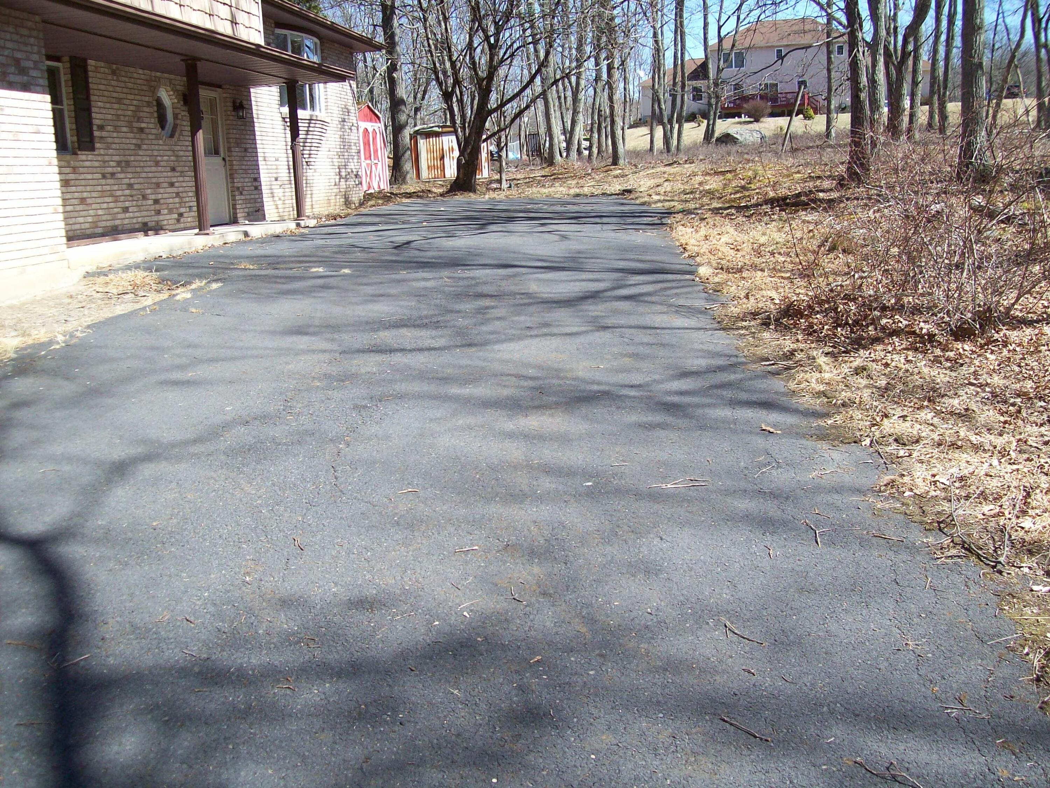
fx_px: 1092
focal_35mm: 36
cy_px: 394
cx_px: 525
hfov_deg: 51.4
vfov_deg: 39.7
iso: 80
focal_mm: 6
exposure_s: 1/509
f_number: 2.7
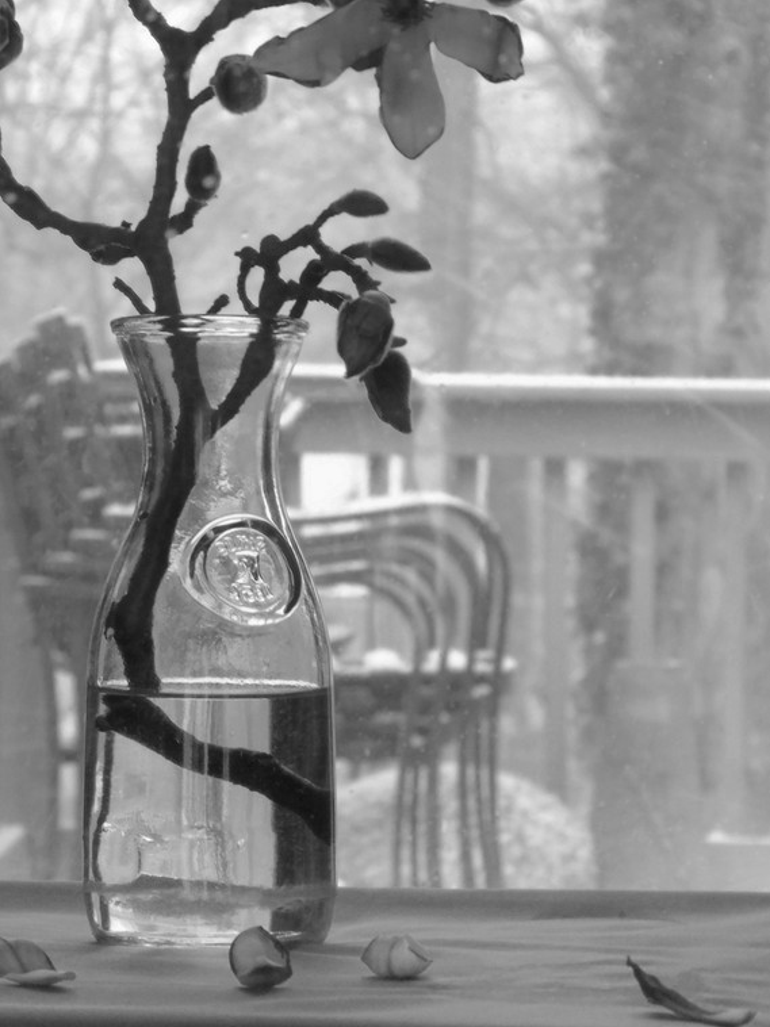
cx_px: 316
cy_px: 467
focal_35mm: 147
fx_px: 4361
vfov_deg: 13.4
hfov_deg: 10.1
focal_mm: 22
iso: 200
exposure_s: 1/30
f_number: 4.6
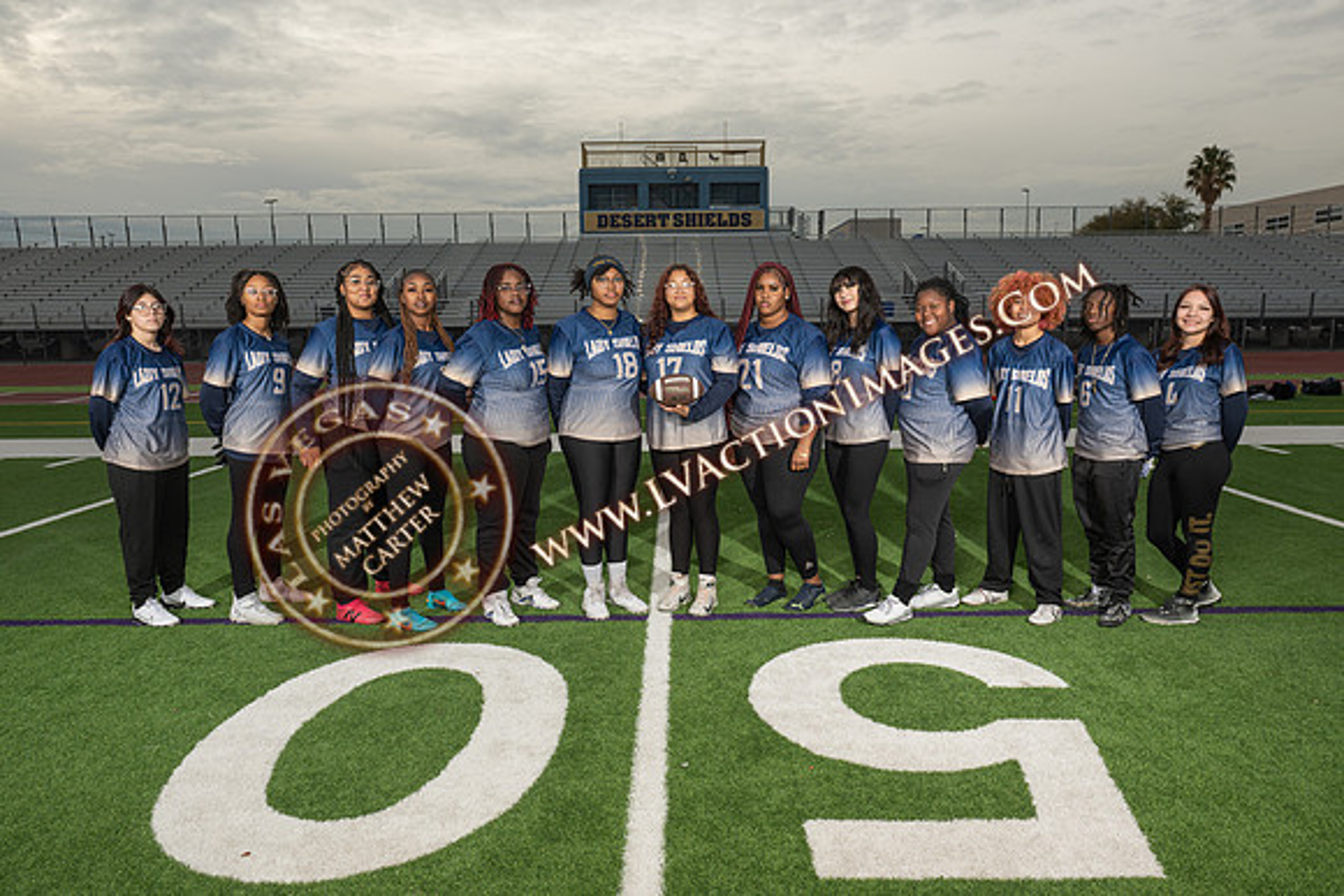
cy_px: 476
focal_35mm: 26
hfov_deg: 70.4
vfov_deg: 50.4
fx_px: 953
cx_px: 676
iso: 160
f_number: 8
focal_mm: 24
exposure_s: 1/200
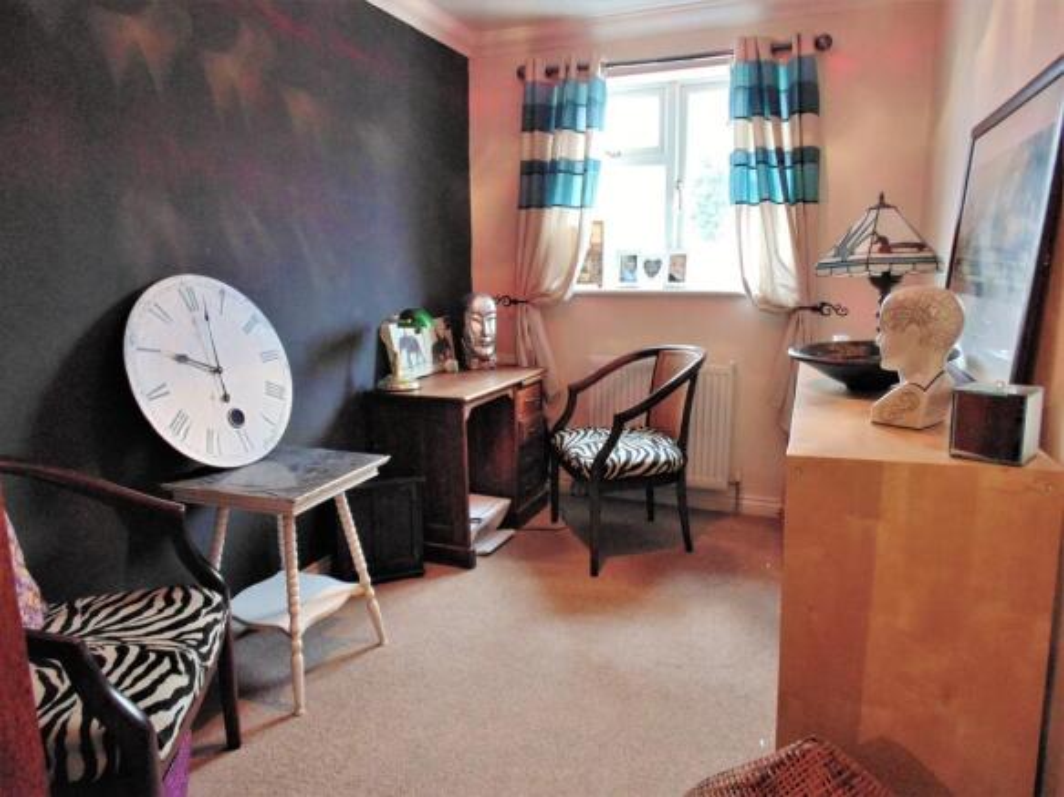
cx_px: 532
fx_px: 676
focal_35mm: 22
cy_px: 398
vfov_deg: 61.1
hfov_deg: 76.4
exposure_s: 1/10
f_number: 3.1
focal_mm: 4
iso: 400
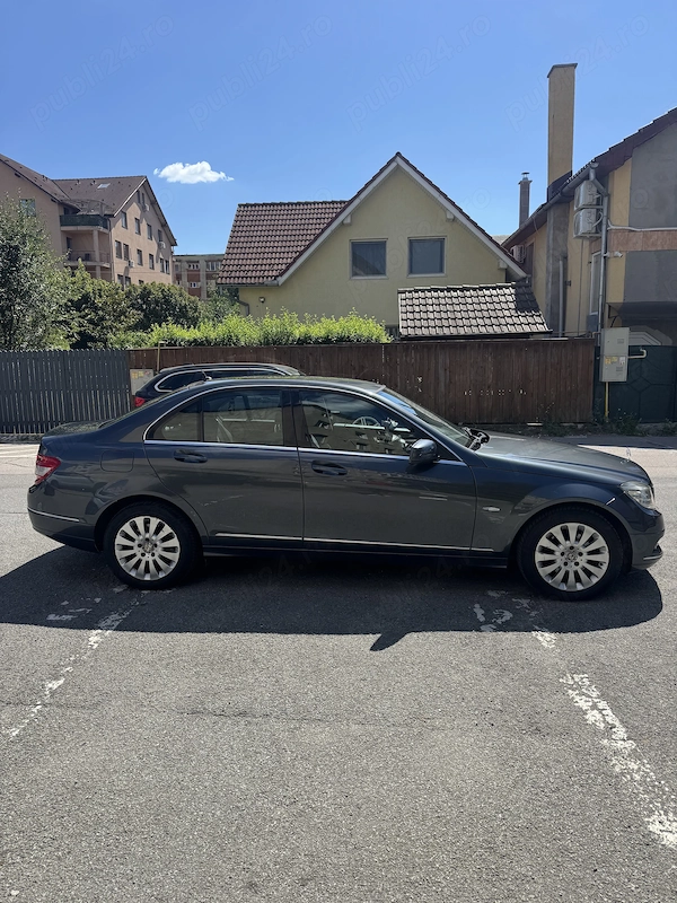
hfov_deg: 56.8
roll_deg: +1.0
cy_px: 452
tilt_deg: -8.5
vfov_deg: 71.6
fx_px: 626
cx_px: 338
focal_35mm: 24
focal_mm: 6.76
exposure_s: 1/4049
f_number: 1.78
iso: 80
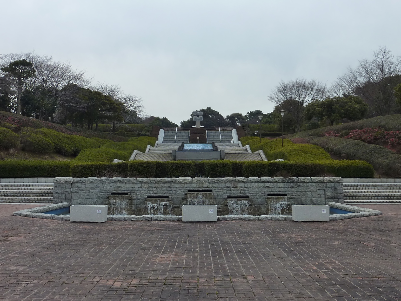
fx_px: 533
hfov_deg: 41.2
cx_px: 200
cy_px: 150
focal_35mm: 46
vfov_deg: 31.5
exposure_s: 1/500
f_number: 4
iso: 125
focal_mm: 5.3
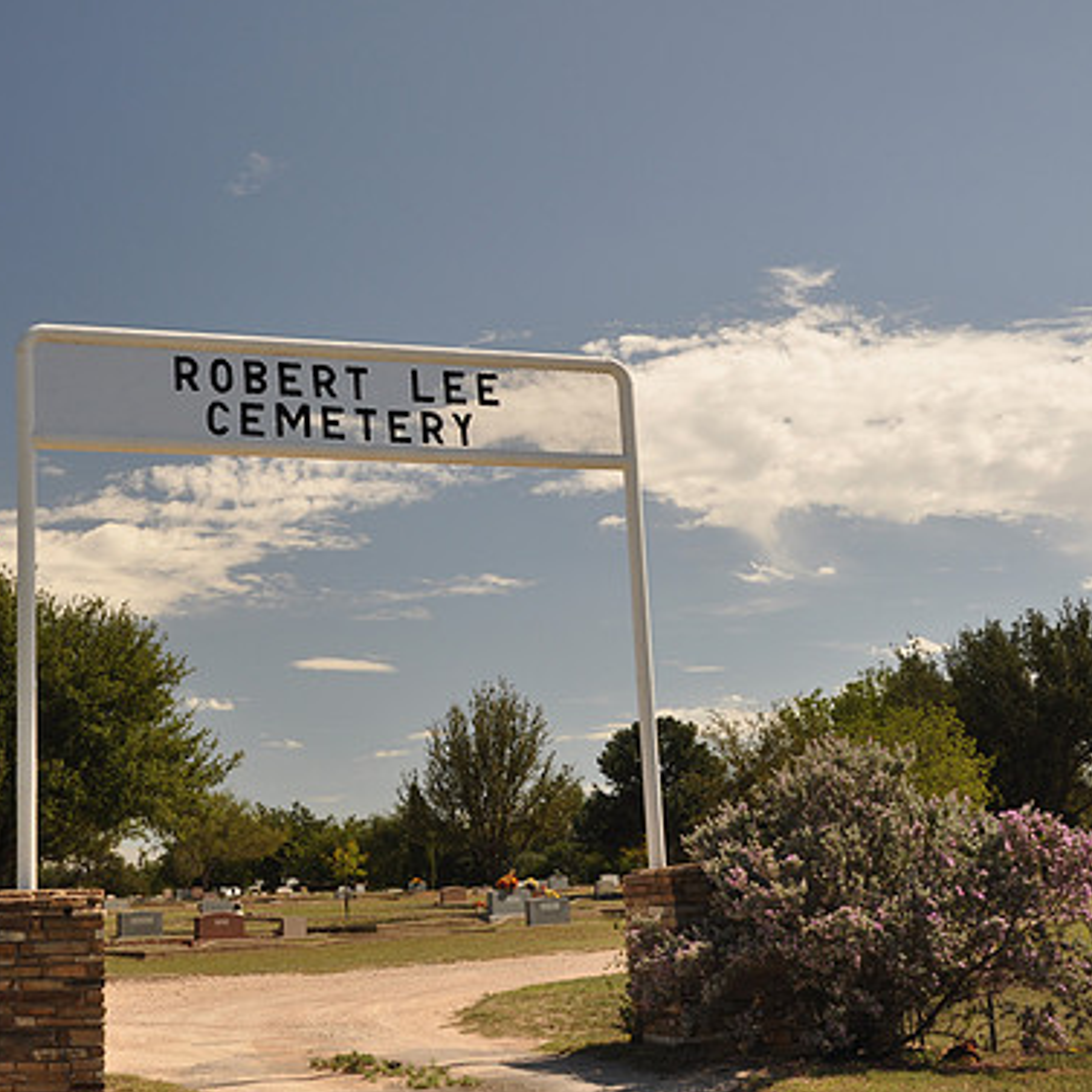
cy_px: 552
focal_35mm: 47
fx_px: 1677
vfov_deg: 36.1
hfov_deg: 35.5
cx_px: 313
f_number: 6.3
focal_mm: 24
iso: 200
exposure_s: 1/160
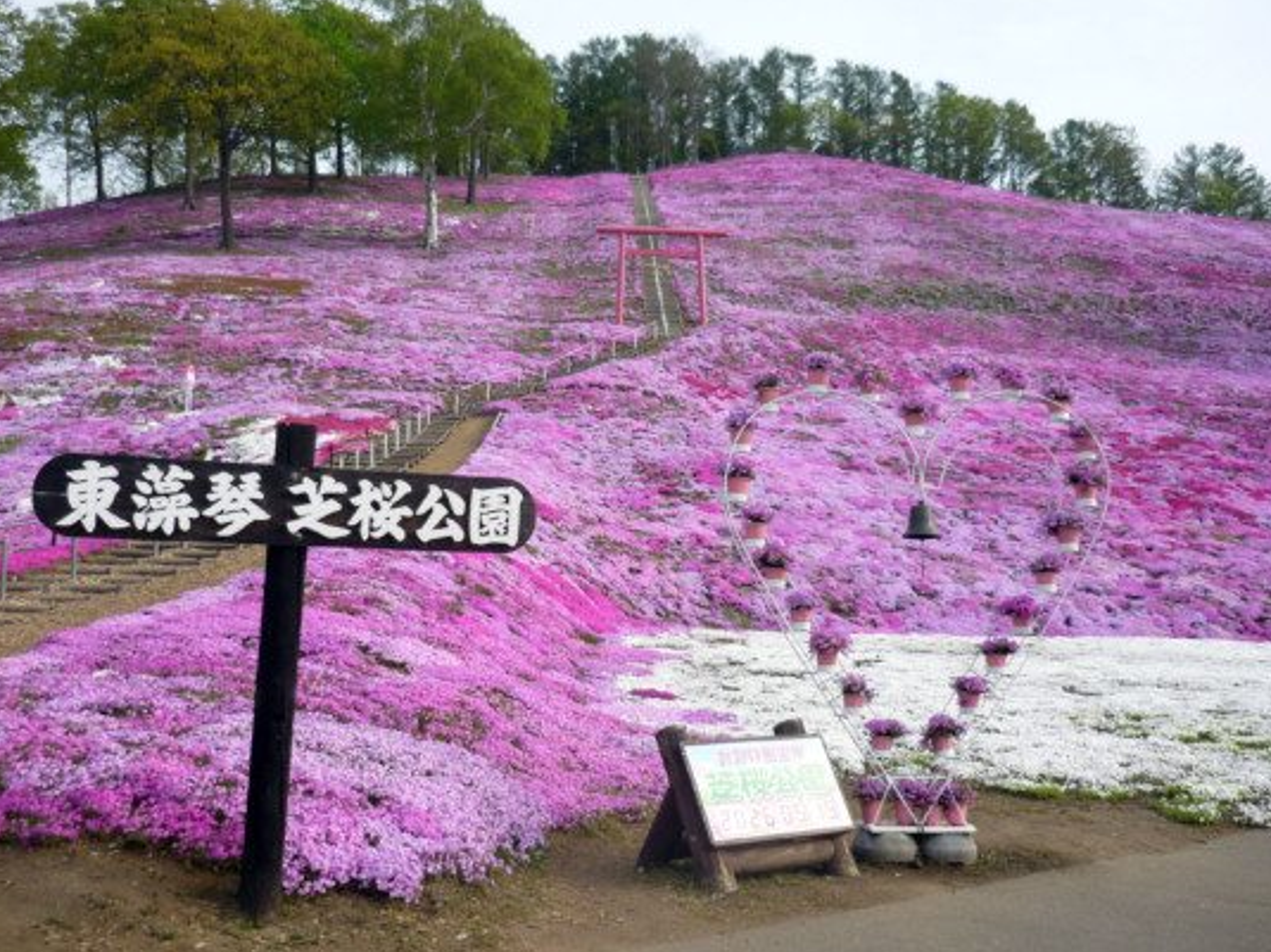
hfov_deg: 50.1
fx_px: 1358
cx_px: 587
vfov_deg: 38.6
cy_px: 442
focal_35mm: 37
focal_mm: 5.5
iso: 100
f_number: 2.8
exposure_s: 1/640
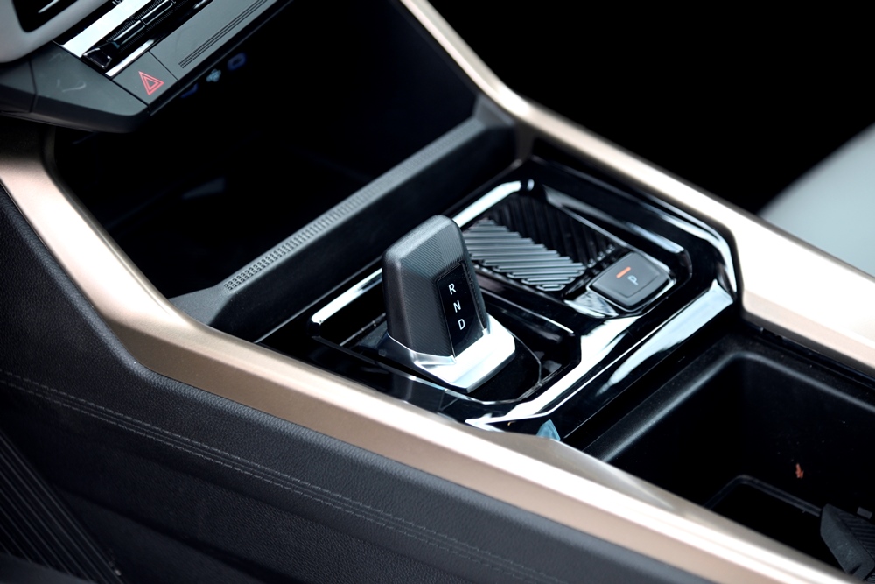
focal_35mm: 120
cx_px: 438
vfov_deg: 11.4
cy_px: 292
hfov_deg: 17.1
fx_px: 2917
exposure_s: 1/125
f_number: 4
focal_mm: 120
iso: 400
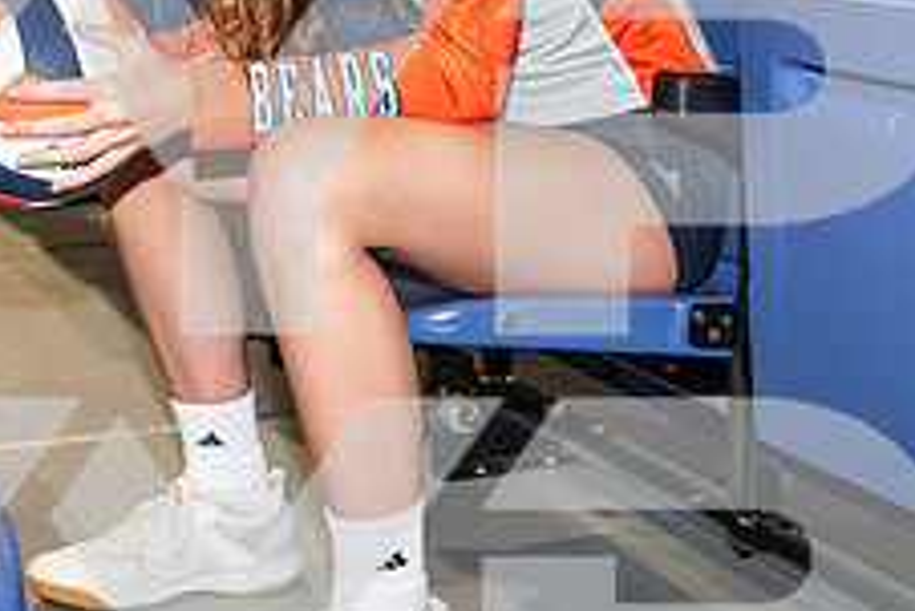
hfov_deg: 26.3
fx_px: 1958
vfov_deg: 17.6
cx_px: 417
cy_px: 123
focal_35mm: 77
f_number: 3.5
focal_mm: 30
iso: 125
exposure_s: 1/125
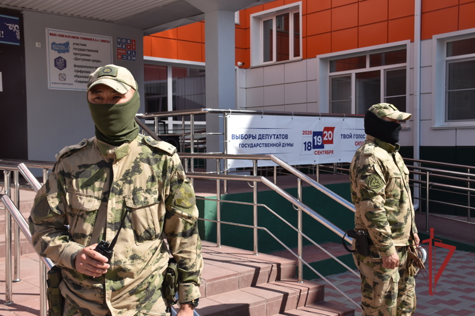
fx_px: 594
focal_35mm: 45
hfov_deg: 43.6
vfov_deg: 29.9
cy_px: 158
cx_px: 238
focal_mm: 30
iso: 200
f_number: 9
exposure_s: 1/320
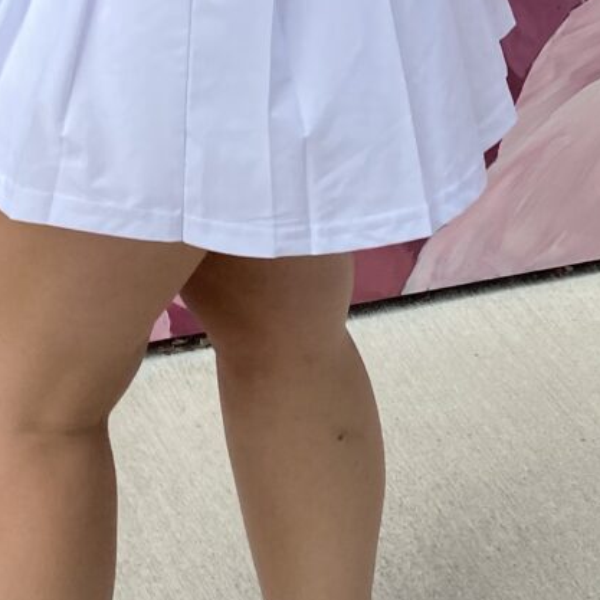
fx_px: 2216
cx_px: 295
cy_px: -311
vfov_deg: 14.4
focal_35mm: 113
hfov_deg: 15.4
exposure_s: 1/1082
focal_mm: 4.25
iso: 32
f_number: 1.8
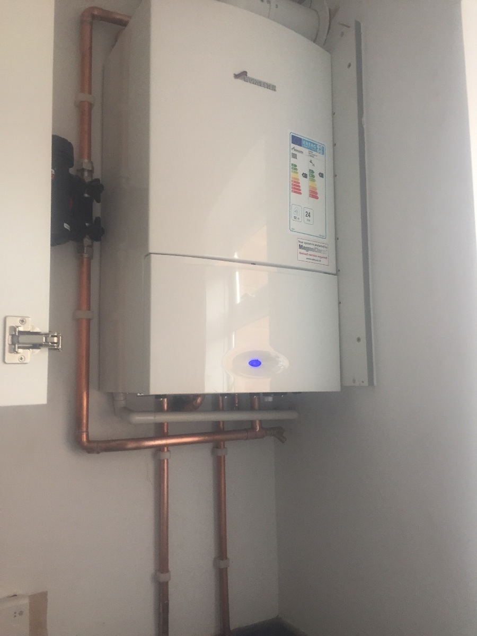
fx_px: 533
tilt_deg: +7.1
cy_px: 318
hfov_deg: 48.2
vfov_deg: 61.7
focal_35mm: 29
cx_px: 238
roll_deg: +1.9
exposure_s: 1/33
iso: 64
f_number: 2.2
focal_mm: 4.15
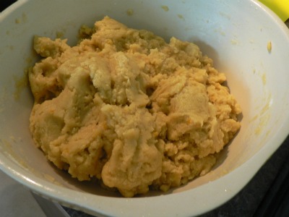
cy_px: 108
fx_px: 301
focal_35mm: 36
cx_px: 144
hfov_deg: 51.4
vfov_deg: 39.7
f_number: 2.8
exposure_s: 1/15
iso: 200
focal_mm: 6
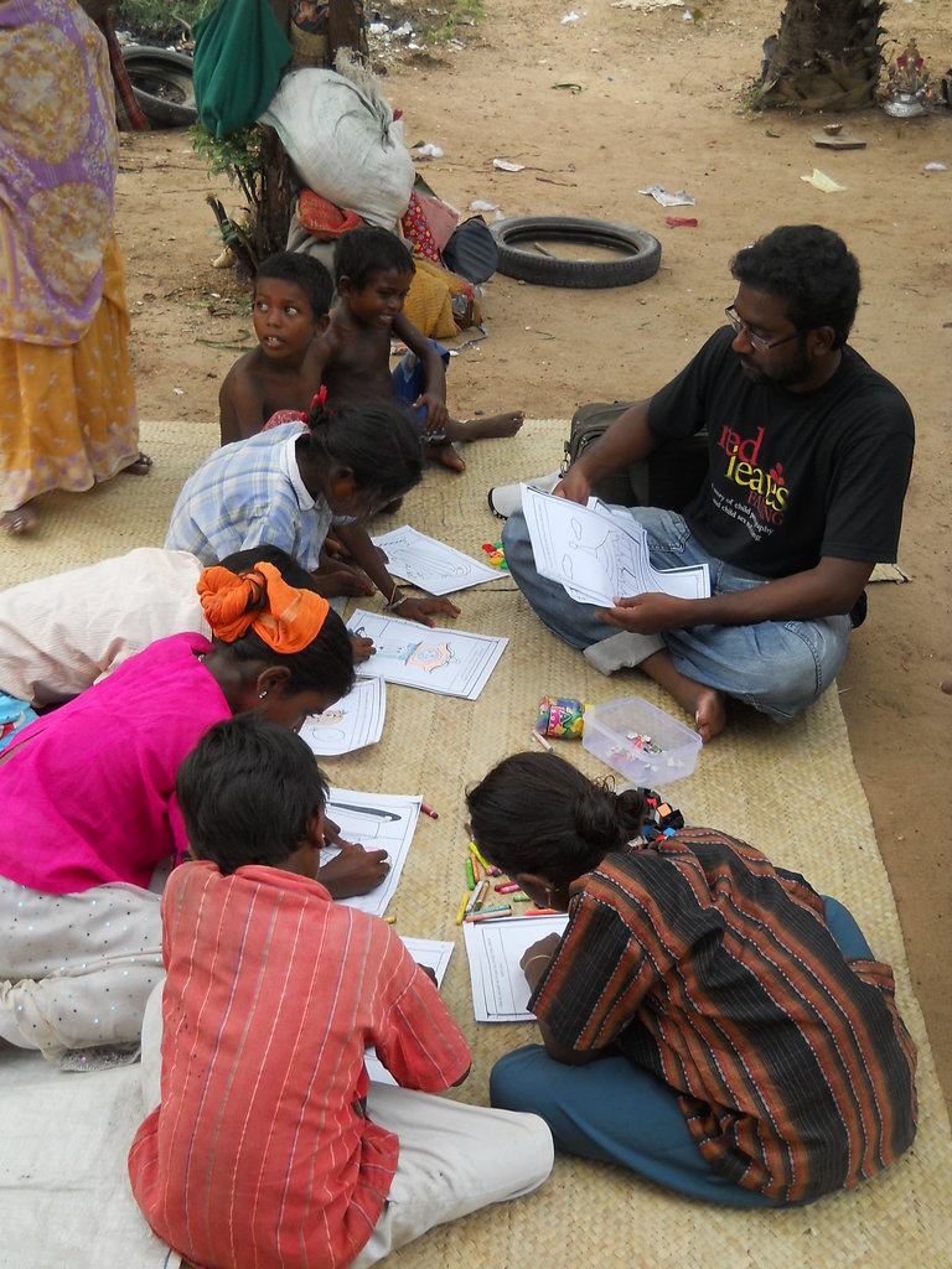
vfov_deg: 45.8
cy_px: 634
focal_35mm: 41
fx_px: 1503
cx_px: 476
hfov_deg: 35.1
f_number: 3.1
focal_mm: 6.72
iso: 80
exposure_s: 1/80
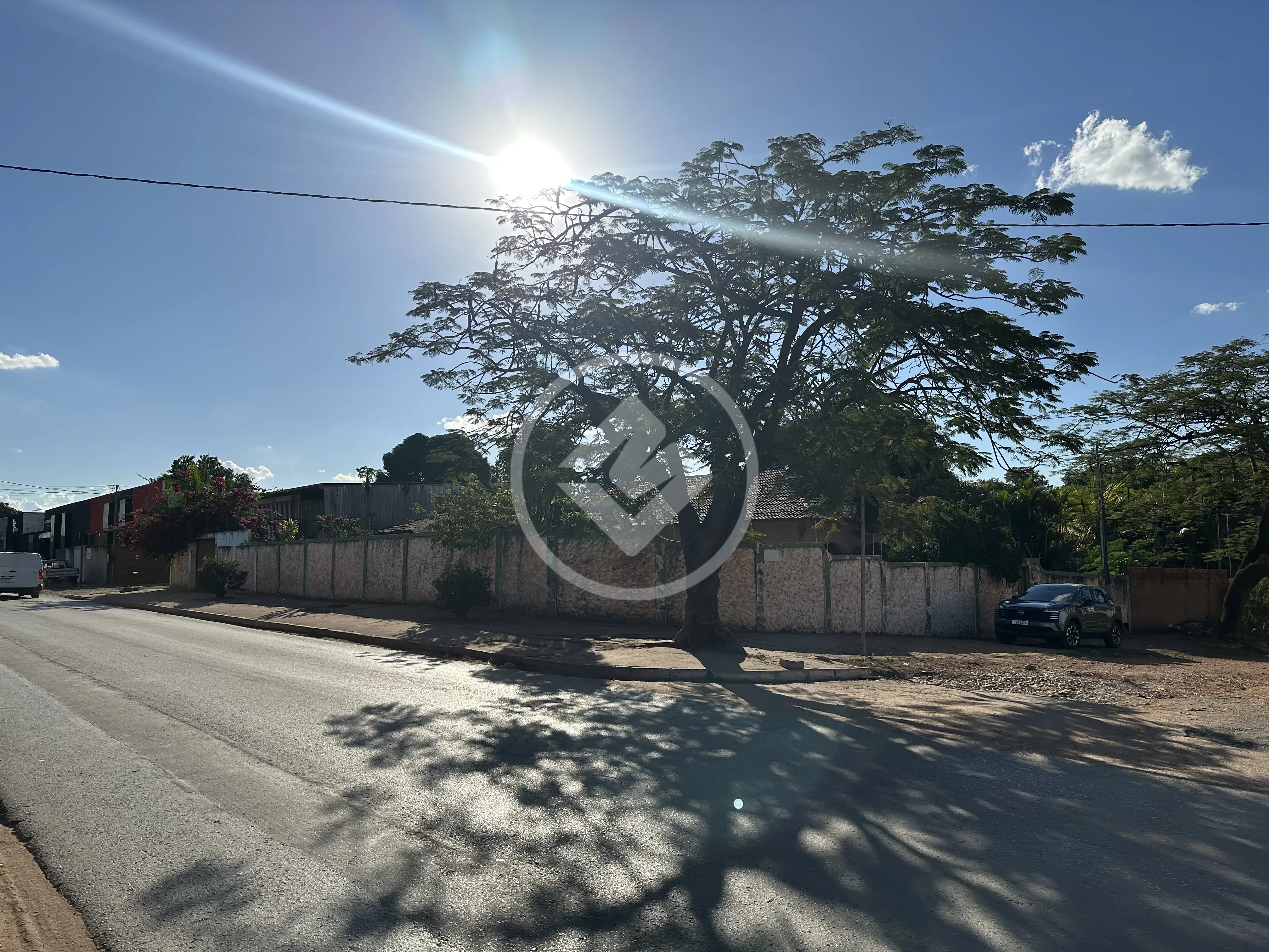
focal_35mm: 24
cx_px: 634
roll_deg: +0.7
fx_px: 880
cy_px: 476
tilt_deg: +4.6
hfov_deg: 71.6
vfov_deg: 56.8
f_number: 1.78
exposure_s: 1/9709
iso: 80
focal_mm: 6.86
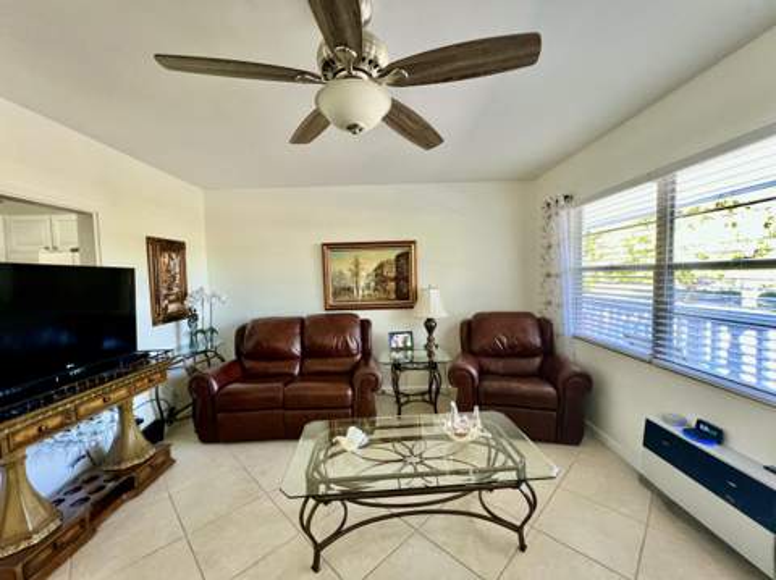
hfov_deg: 106.2
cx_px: 388
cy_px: 290
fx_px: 291
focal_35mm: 13
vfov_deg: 89.8
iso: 160
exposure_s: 1/60
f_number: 1.8
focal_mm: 1.57
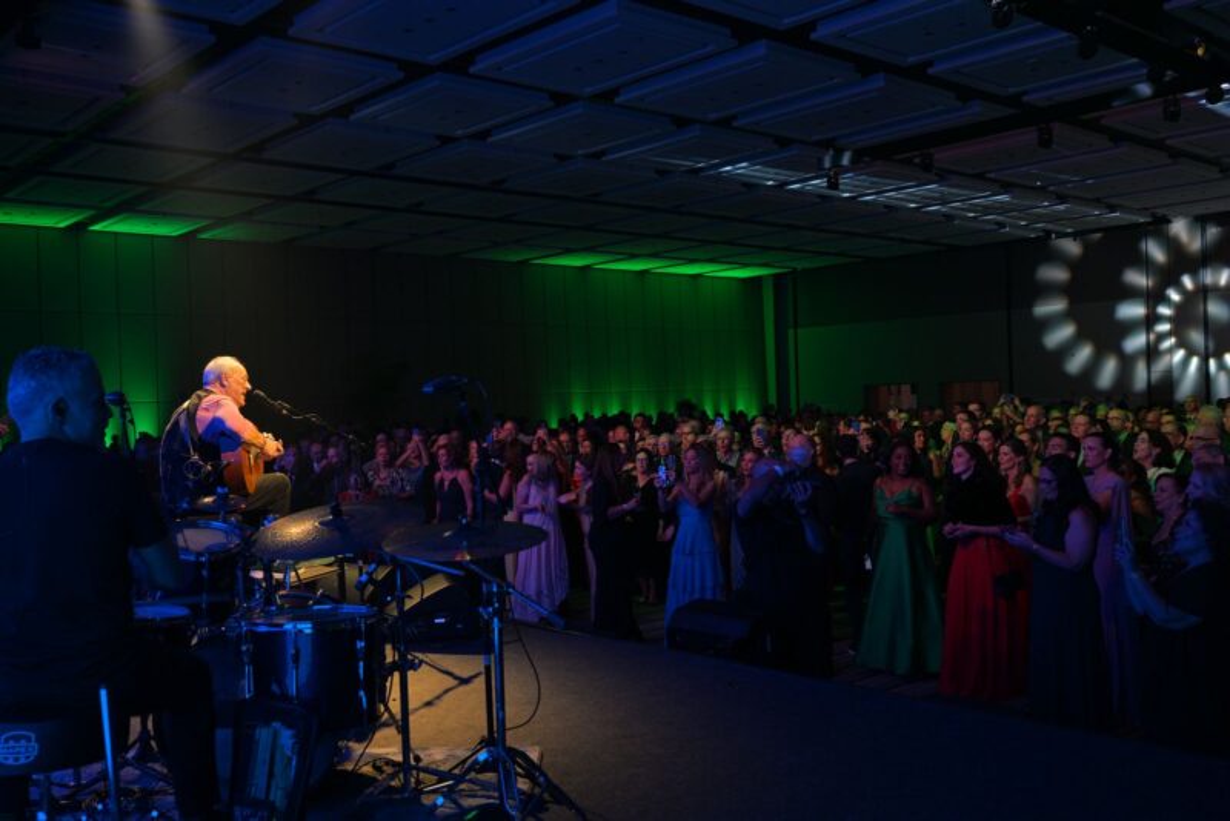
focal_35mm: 33
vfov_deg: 40.0
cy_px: 410
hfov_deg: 57.2
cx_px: 615
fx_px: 1128
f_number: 6.3
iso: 320
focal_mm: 33
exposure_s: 1/40
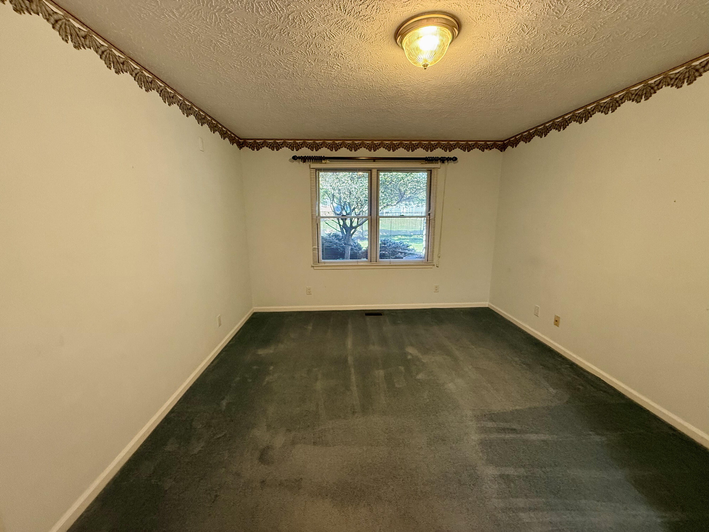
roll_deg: +0.1
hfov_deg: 102.1
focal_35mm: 14
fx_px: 287
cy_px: 266
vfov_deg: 85.7
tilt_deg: -11.3
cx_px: 354
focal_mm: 2.22
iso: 320
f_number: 2.2
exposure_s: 1/60
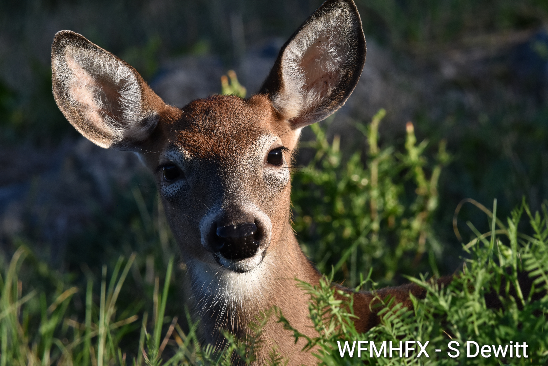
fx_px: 11416
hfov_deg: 2.7
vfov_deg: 1.8
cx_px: 274
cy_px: 183
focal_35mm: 750
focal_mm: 500
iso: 500
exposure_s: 1/833
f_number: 9
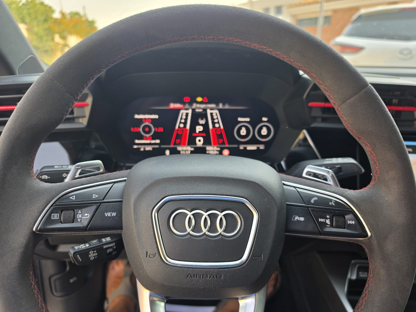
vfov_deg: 58.9
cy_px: 156
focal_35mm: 23
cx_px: 208
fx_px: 276
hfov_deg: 73.9
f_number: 1.4
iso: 16
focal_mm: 6.5
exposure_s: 1/100
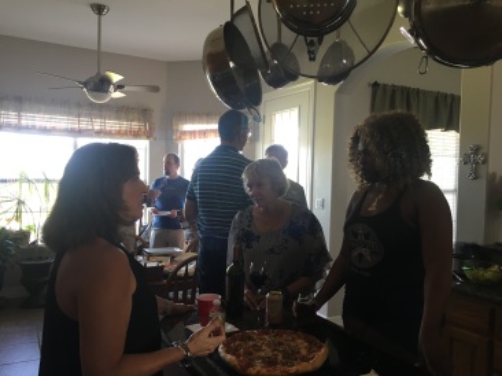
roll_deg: -1.5
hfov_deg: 61.7
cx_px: 251
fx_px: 420
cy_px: 188
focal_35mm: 29
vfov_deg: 48.2
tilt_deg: -0.4
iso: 80
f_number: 2.2
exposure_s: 1/30
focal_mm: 4.15
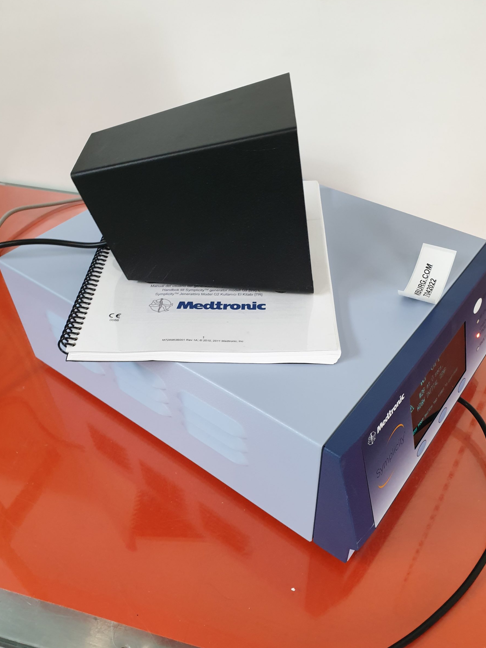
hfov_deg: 49.7
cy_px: 337
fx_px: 524
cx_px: 259
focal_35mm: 28
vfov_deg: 63.4
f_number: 2.4
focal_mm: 4.3
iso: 250
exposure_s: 1/50
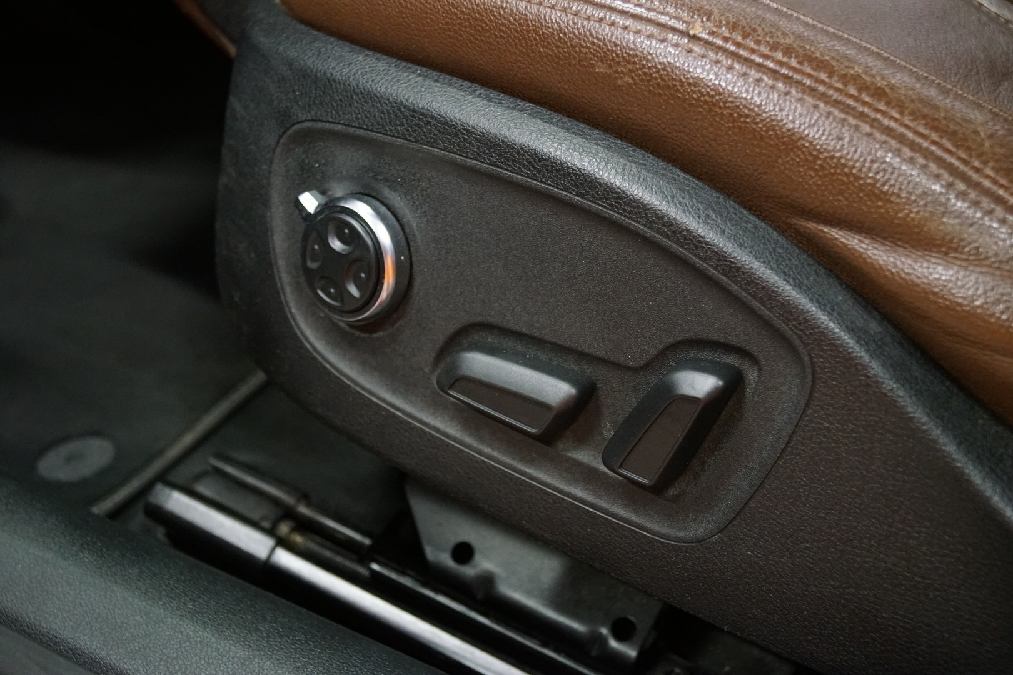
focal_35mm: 45
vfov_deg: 29.9
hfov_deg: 43.6
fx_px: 1266
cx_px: 506
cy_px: 338
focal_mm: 30
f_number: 4.5
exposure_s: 1/20
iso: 3200
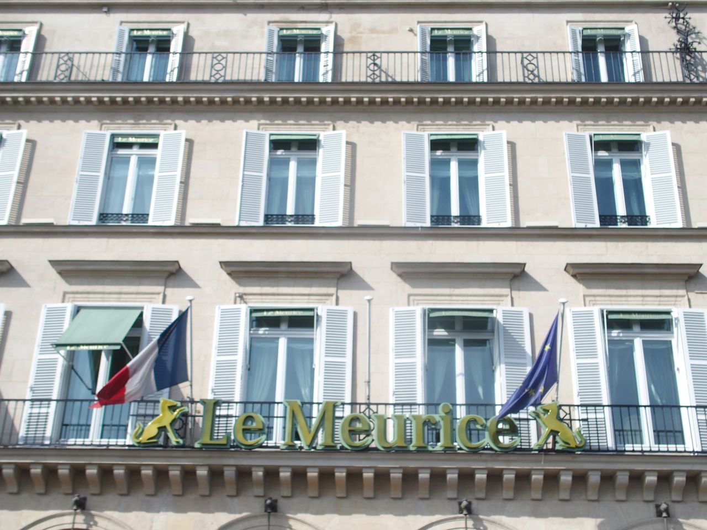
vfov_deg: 31.5
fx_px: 940
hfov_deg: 41.2
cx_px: 354
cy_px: 265
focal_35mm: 46
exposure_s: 1/800
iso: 100
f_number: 3.5
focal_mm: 9.8
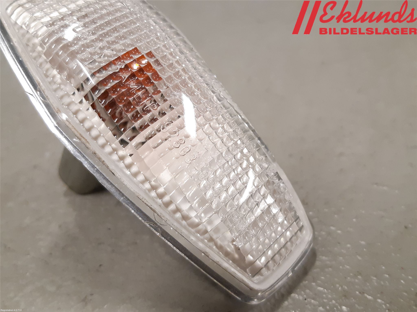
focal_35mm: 26
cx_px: 208
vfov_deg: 53.1
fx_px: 313
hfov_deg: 67.3
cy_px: 156
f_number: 1.7
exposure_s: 1/50
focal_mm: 3.93
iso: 160
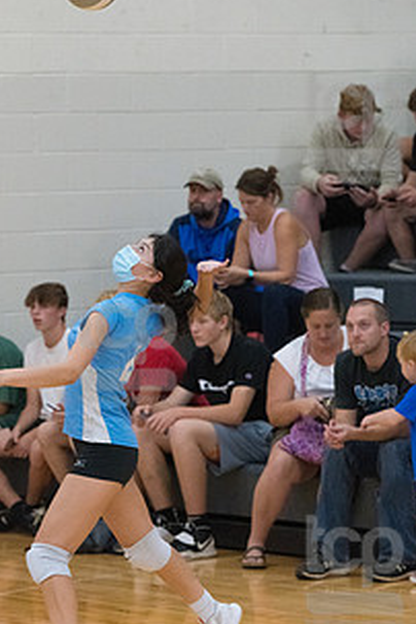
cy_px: 348
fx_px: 3865
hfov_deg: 6.2
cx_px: 128
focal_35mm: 223
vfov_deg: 9.2
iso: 6400
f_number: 4.5
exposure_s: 1/1000
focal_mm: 150
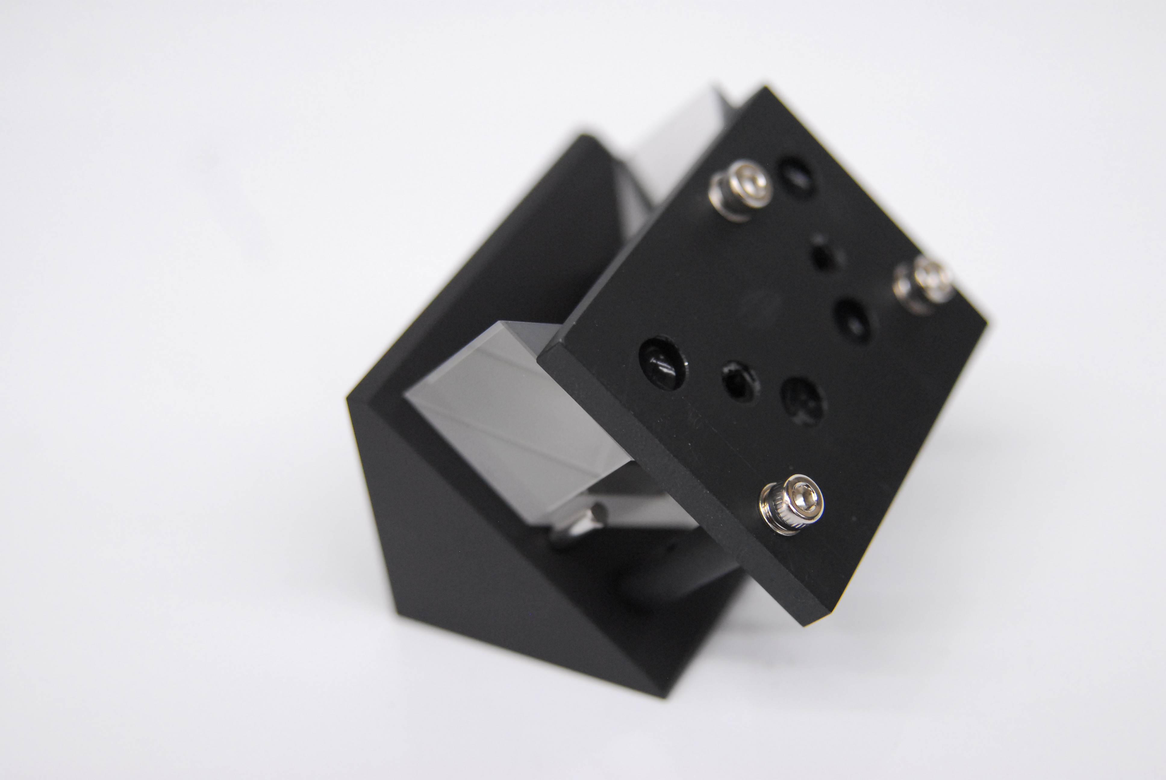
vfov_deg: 19.0
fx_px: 2335
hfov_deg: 28.0
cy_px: 390
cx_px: 583
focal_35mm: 72
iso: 800
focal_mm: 48
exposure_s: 1/160
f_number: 3.5
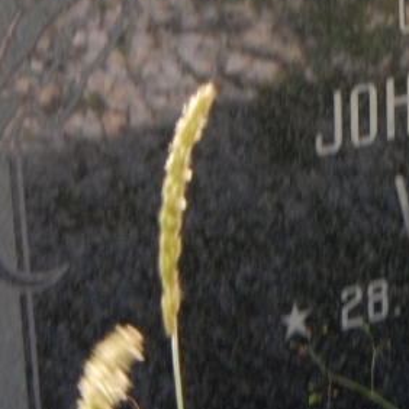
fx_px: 3716
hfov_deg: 6.2
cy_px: -15
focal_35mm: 278
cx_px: 661
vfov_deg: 6.3
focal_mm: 60
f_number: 18
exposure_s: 1/30
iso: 500
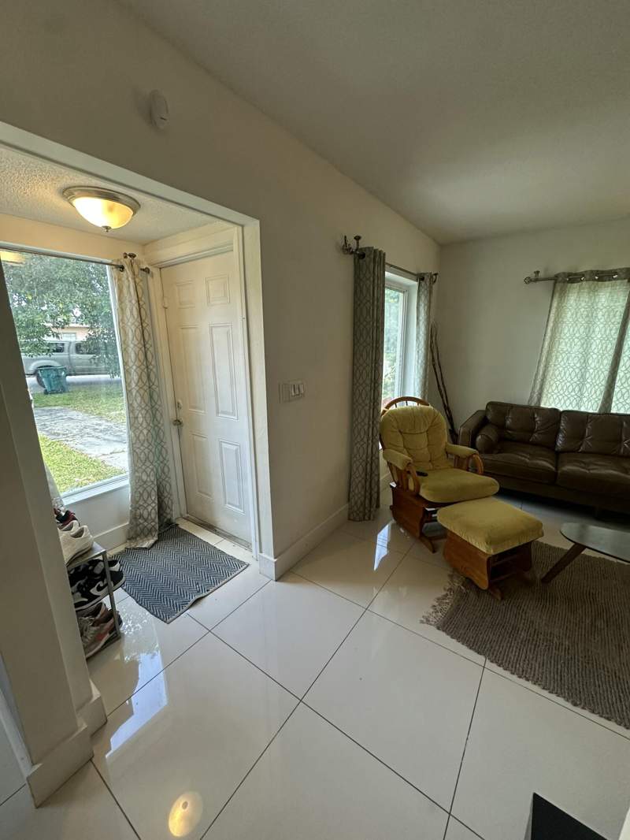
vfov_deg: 102.1
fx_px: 340
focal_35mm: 14
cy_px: 420
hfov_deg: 85.7
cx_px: 315
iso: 250
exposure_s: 1/120
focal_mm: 2.22
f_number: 2.2
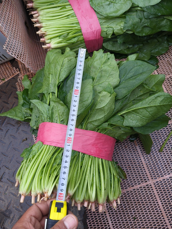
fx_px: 172
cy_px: 114
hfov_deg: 53.1
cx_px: 86
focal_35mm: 26
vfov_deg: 67.3
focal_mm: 4.84
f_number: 1.8
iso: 100
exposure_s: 1/120
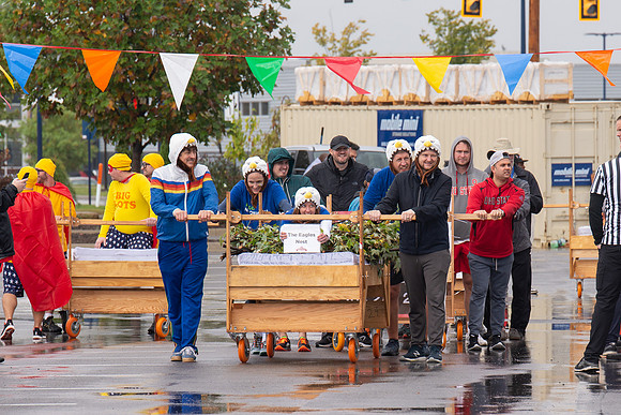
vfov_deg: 3.8
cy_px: 323
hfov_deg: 5.7
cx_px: 394
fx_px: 6268
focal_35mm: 363
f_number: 7.1
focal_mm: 200
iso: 400
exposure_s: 1/500
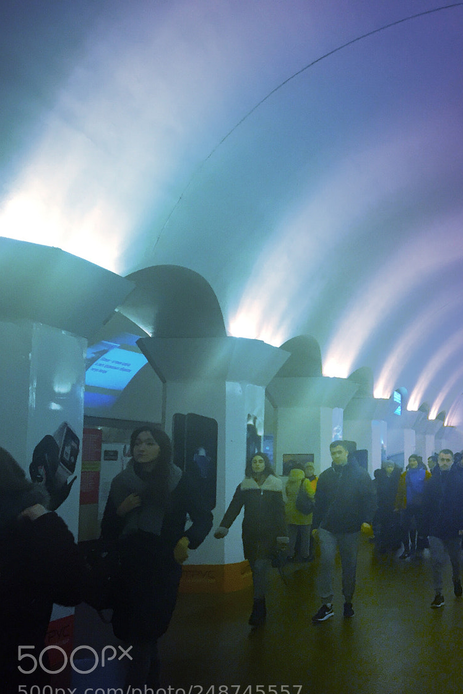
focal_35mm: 43
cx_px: 474
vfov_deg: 45.4
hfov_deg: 29.0
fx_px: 829
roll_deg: +0.3
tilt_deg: +5.1
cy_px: 370
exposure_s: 1/33
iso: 40
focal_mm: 4.15
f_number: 2.2
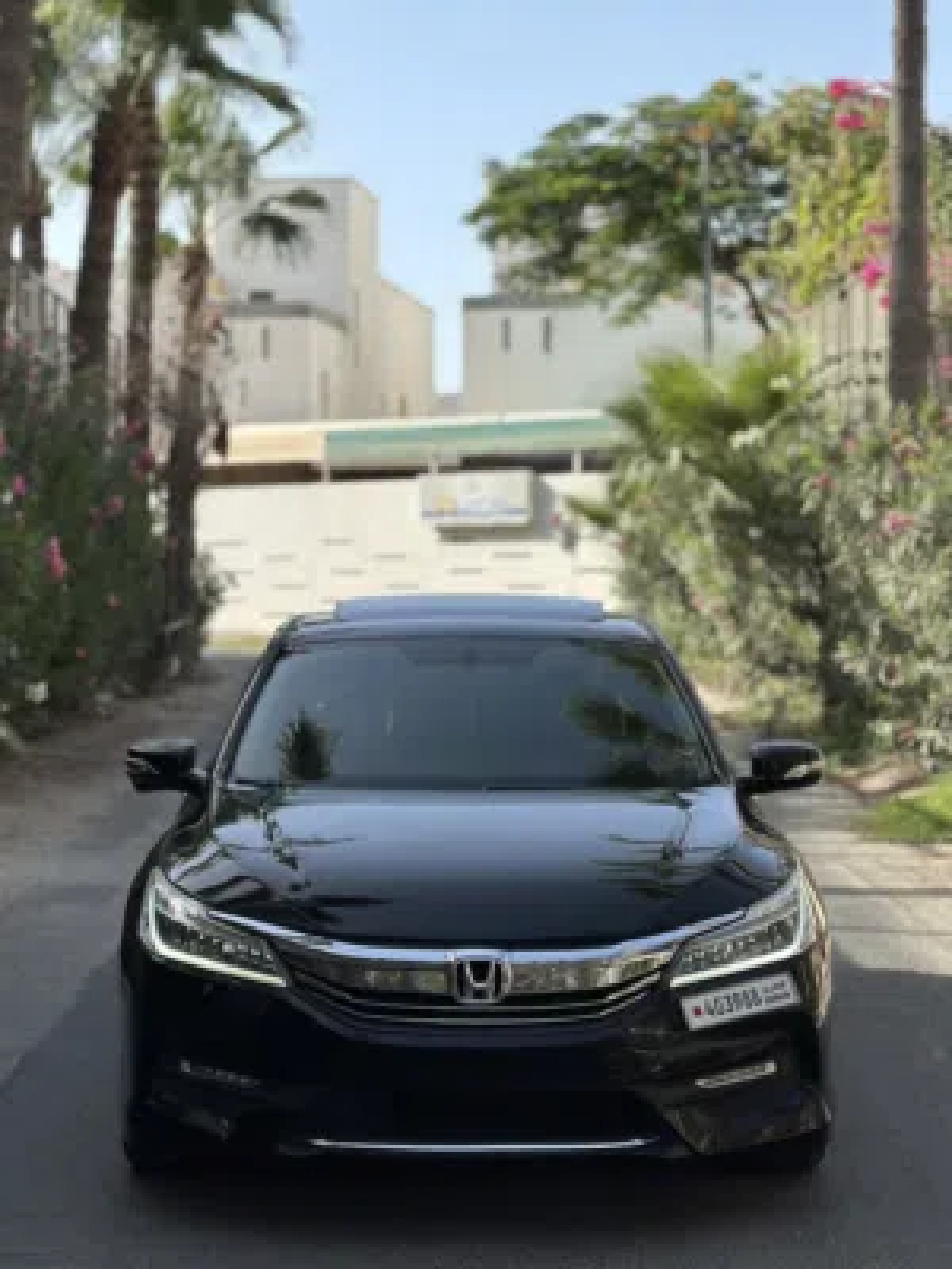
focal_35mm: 48
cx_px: 476
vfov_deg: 39.7
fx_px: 1760
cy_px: 634
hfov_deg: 30.3
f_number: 1.78
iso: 100
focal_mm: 6.86
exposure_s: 1/3472
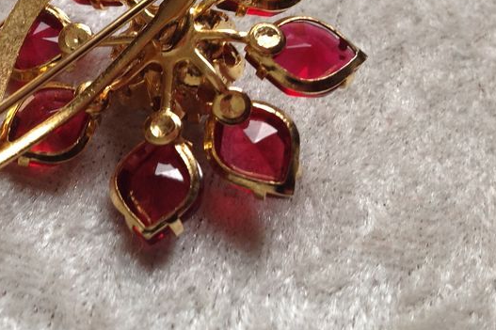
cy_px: 111
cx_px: 43
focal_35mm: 69
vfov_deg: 19.7
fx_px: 950
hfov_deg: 28.1
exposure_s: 1/17
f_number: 2.4
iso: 50
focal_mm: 4.28
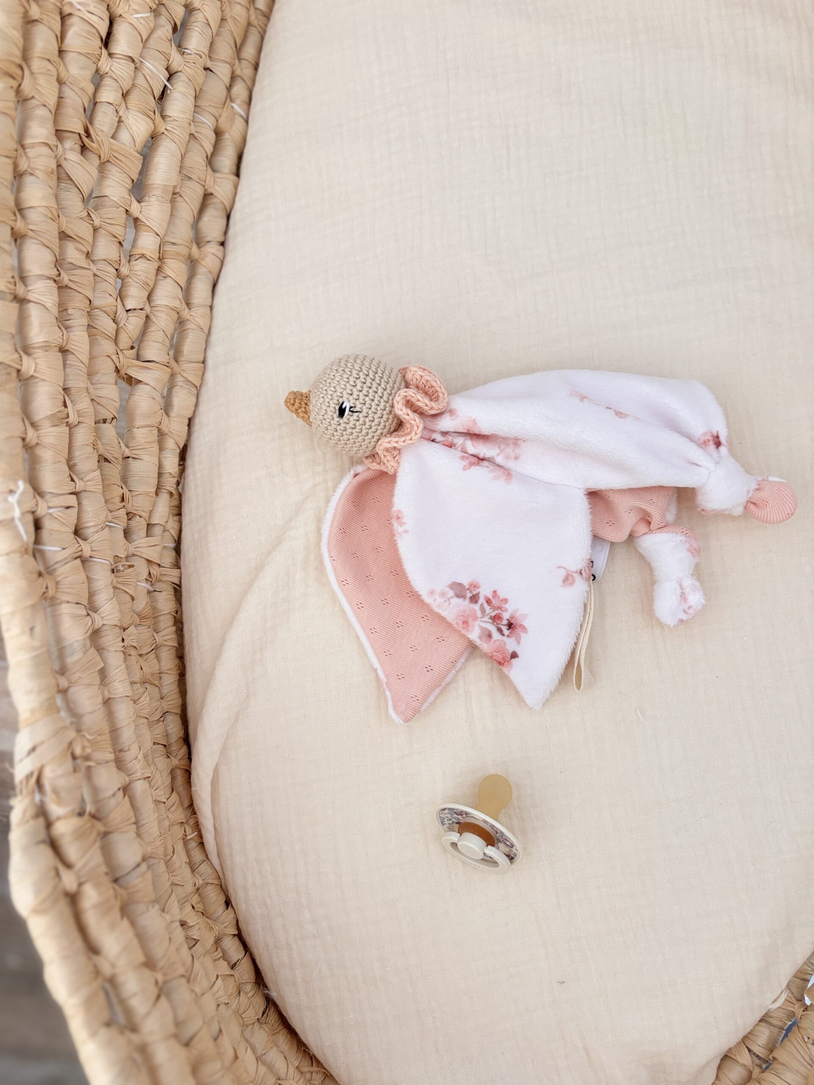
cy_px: 542
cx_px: 407
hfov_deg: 53.1
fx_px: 815
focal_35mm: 26
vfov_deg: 67.3
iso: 160
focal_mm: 5.96
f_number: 1.6
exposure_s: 1/60
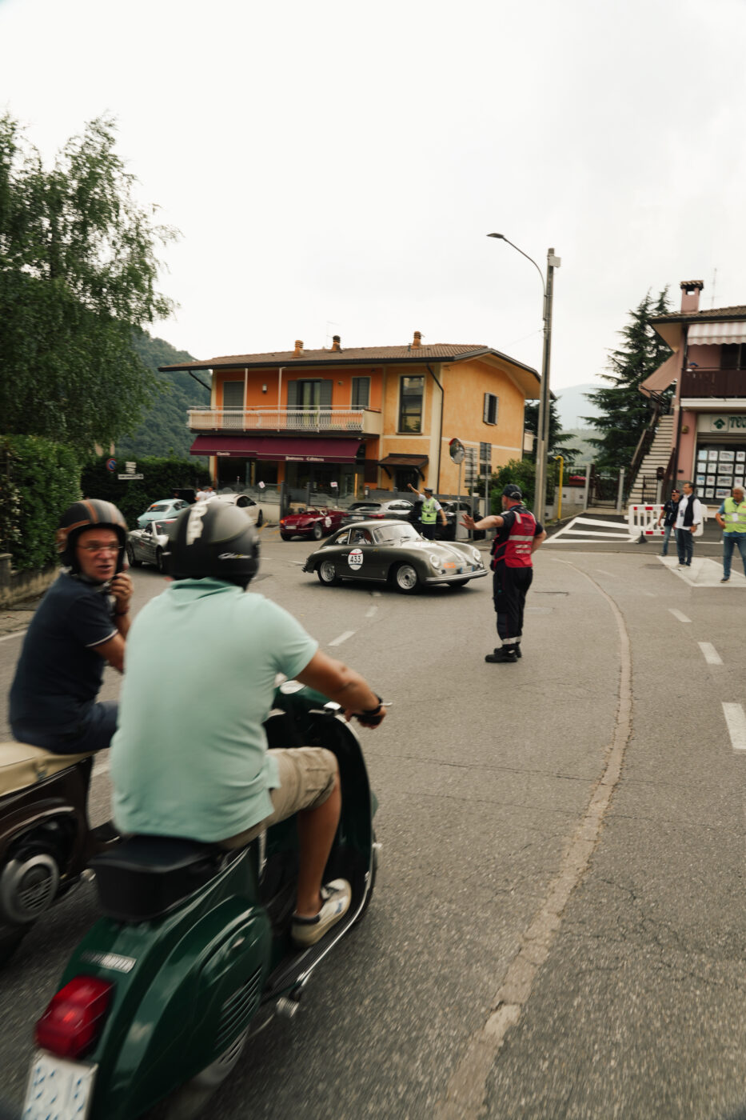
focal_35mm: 24
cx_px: 373
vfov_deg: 73.8
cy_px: 560
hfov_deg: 53.1
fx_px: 746
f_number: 11
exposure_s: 1/30
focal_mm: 24
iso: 100
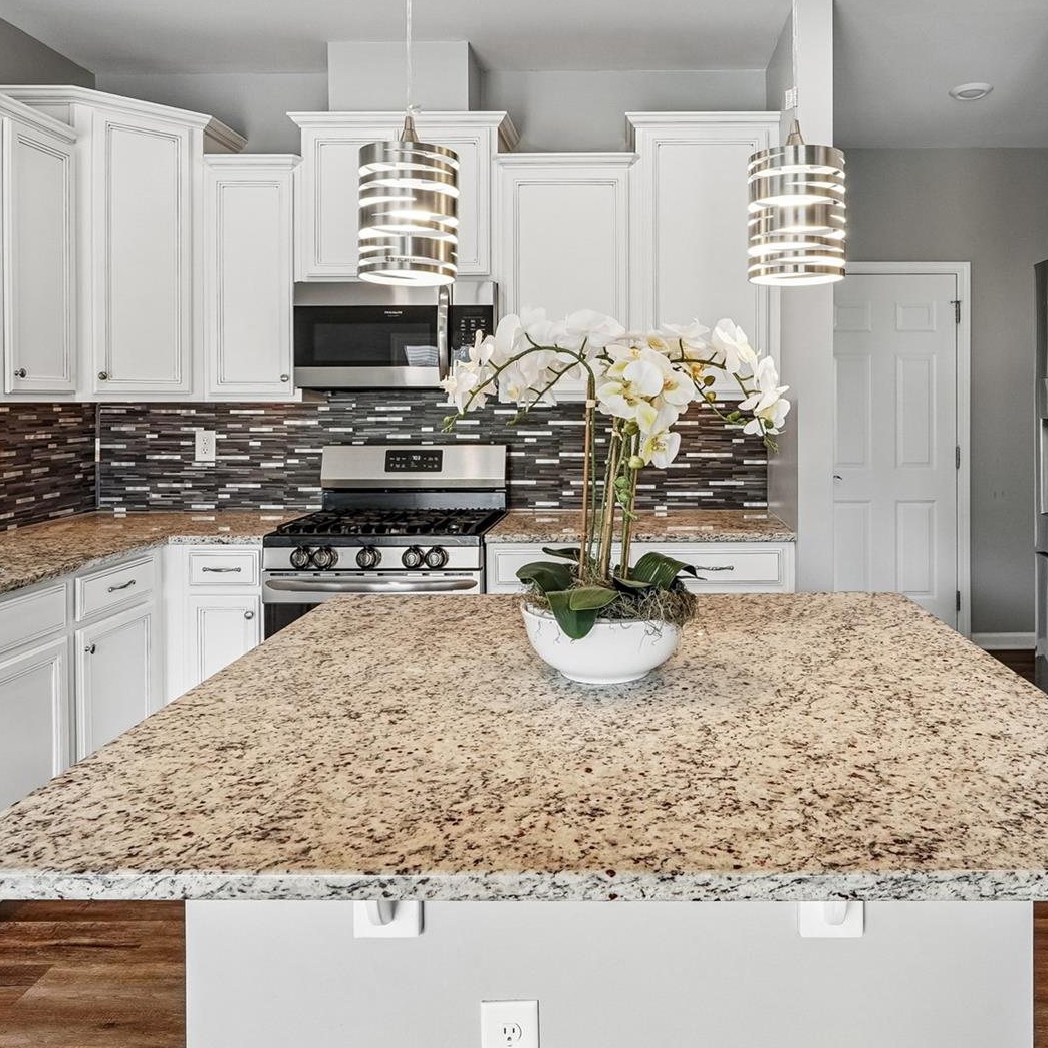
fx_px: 856
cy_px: 416
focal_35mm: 25
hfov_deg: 62.3
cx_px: 633
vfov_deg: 62.3
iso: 400
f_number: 8
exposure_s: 1/20
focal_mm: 10
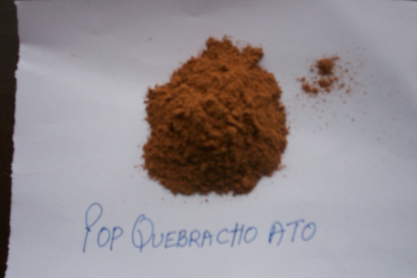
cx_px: 211
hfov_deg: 50.7
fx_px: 440
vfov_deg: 35.1
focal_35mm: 38
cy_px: 143
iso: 140
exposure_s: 1/24.8
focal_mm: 5.9
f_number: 4.5
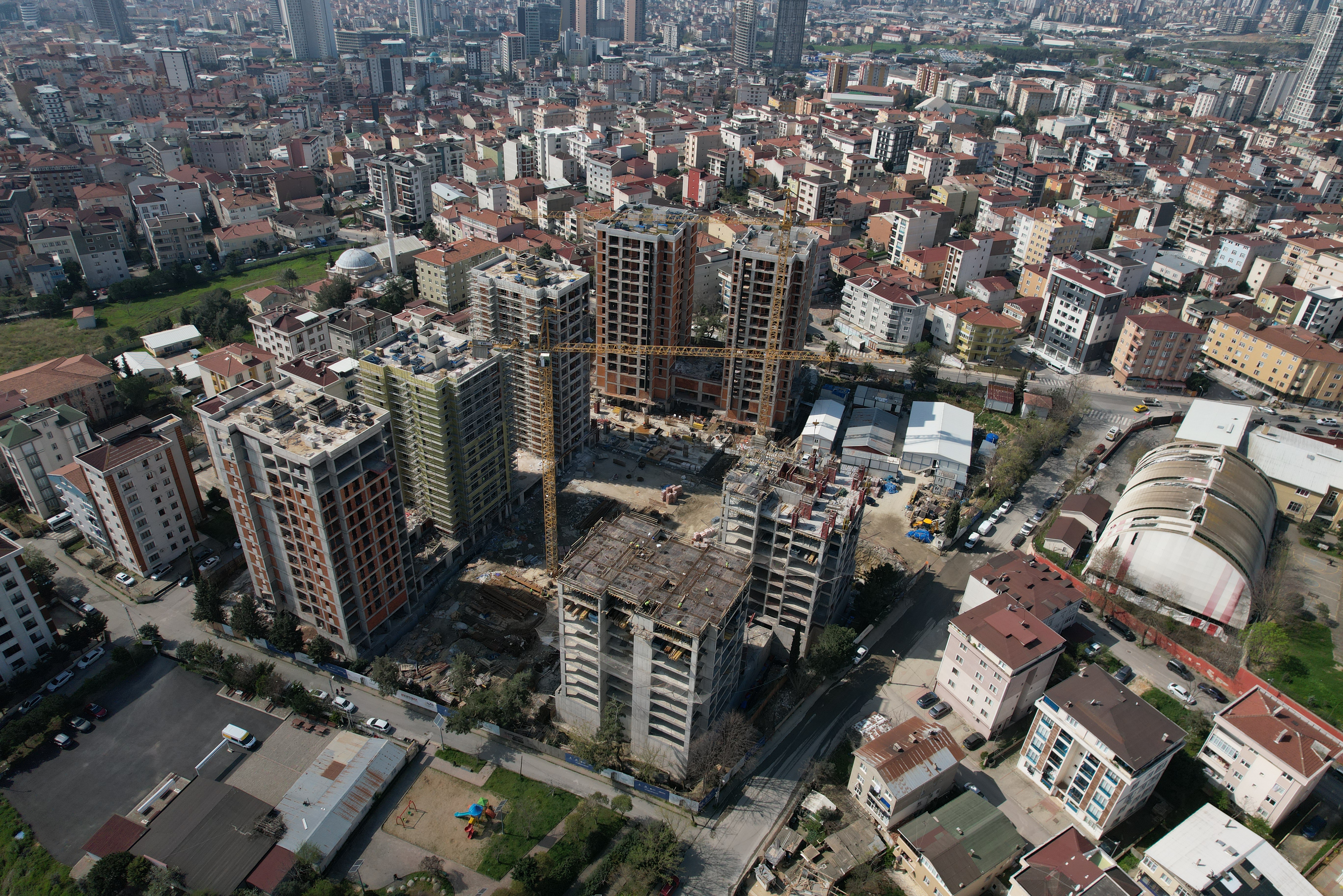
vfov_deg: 57.2
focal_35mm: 22
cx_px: 672
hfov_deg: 78.6
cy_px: 448
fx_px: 821
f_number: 2.8
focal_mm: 8.38
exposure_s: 1/3200
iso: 110
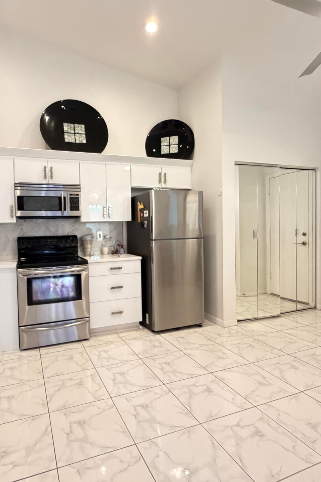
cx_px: 114
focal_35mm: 20
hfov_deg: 60.8
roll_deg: +2.2
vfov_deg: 84.0
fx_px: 267
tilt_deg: -2.4
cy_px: 236
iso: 800
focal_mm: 2.22
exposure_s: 1/60
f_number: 2.2
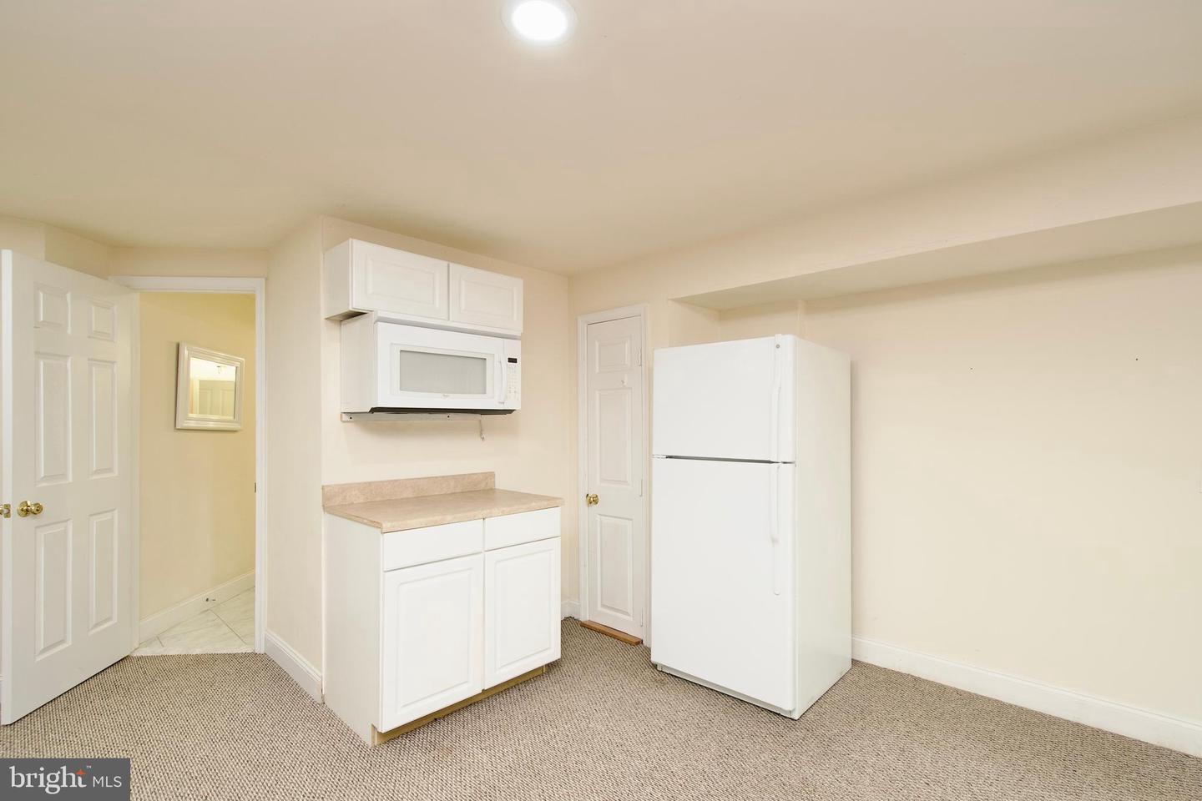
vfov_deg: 77.3
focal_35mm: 15
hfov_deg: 100.4
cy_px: 400
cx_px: 601
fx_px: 501
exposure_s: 1/15
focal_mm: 10
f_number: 7.1
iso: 320
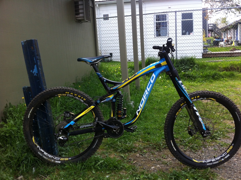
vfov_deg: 40.6
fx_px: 243
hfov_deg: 52.7
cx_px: 120
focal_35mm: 35
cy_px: 90
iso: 80
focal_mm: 3.85
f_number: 2.8
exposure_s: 1/419
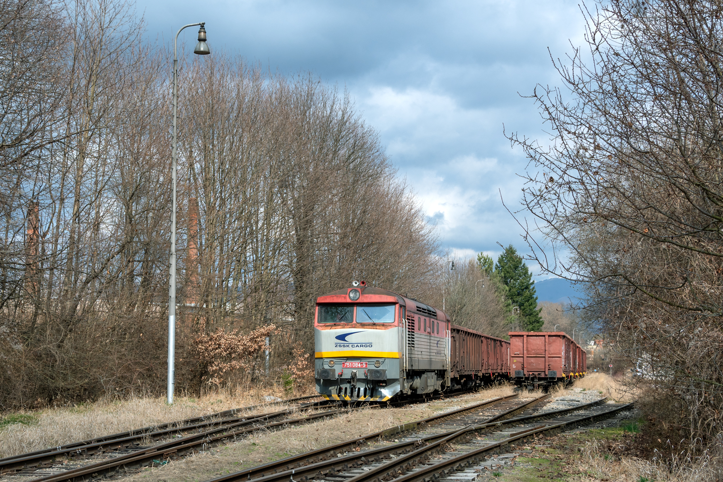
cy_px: 241
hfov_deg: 41.1
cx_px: 362
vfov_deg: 28.1
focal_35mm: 48
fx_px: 964
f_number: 9
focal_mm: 32
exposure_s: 1/640
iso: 125
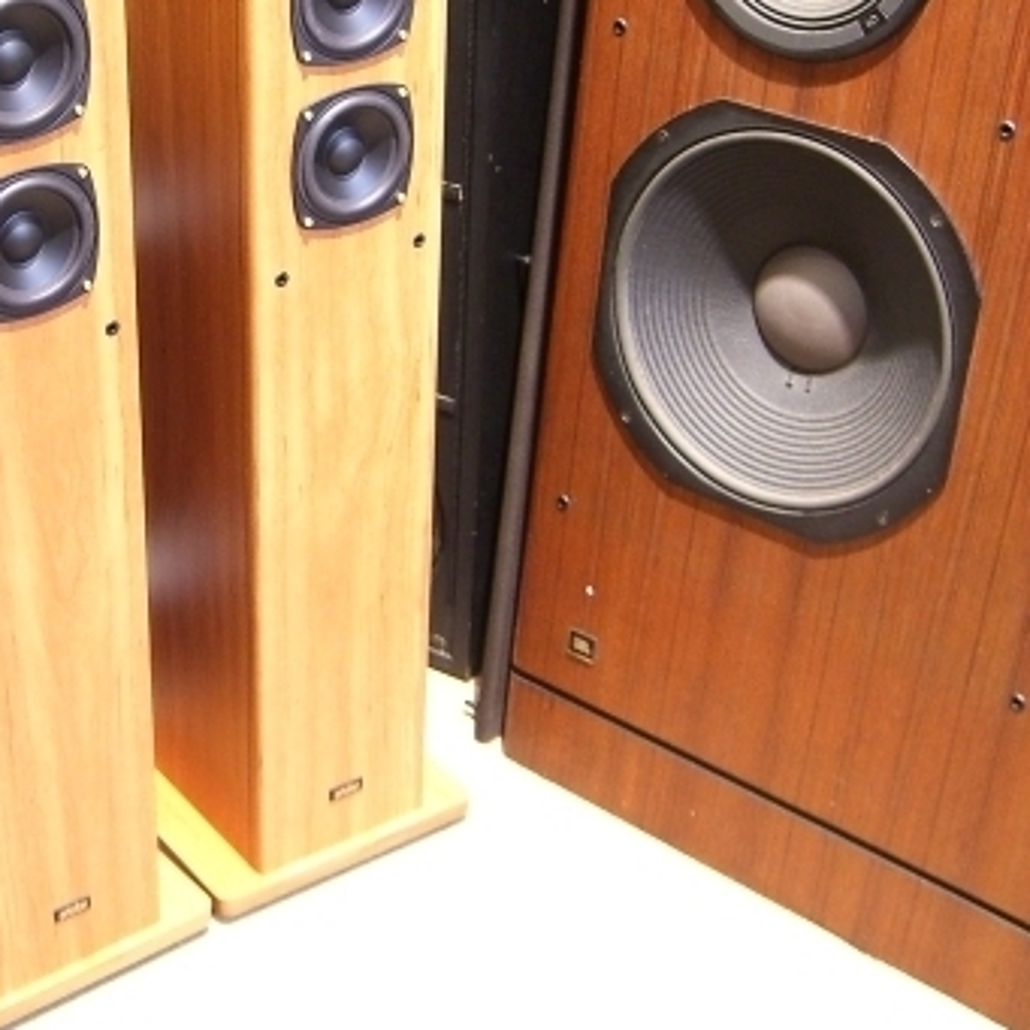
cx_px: 154
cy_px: 347
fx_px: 2121
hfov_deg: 26.6
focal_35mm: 63
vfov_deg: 27.1
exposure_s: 1/10
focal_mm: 7.9
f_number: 2.8
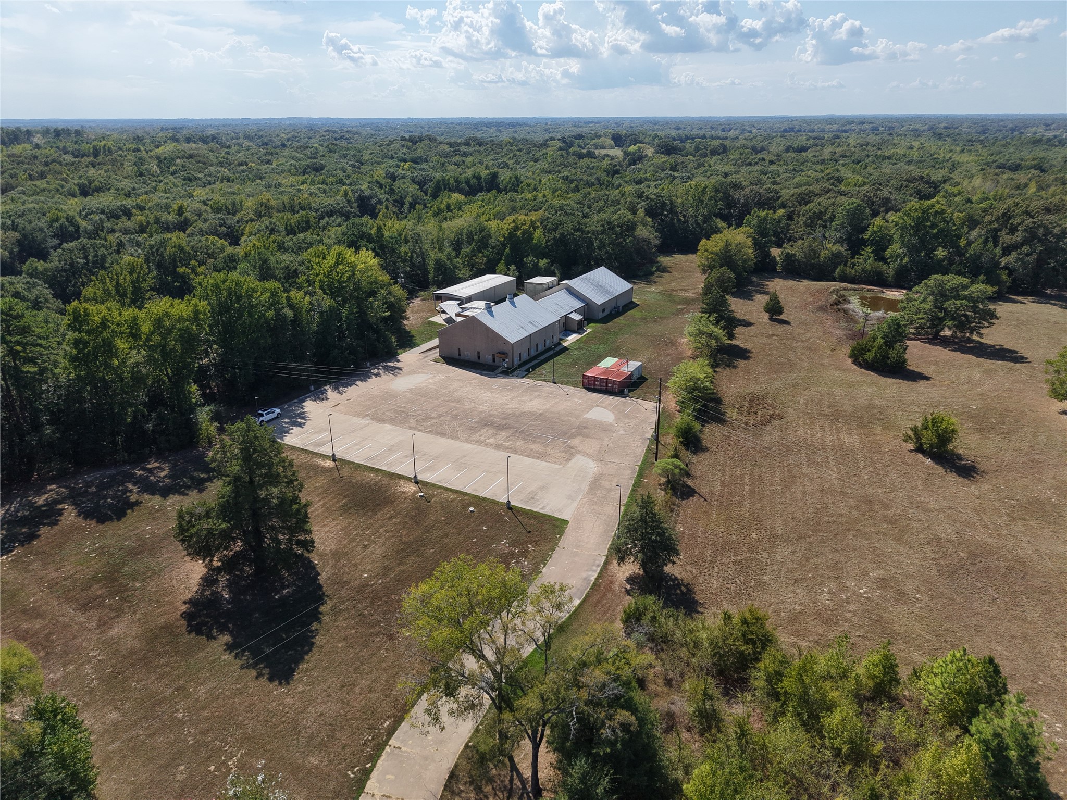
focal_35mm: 24
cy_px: 400
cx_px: 534
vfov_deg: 56.8
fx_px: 740
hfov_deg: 71.6
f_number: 1.8
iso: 360
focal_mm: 8.67
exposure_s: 1/6400
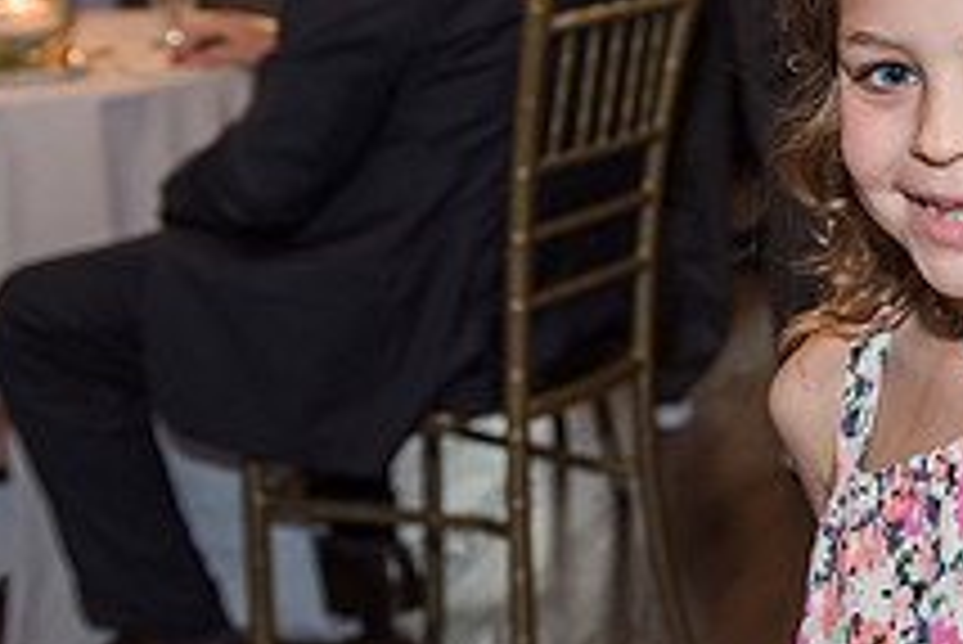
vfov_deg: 14.9
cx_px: 1102
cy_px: 245
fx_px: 2463
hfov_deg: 20.9
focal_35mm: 92
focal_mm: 34
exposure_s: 1/80
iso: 1600
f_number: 4
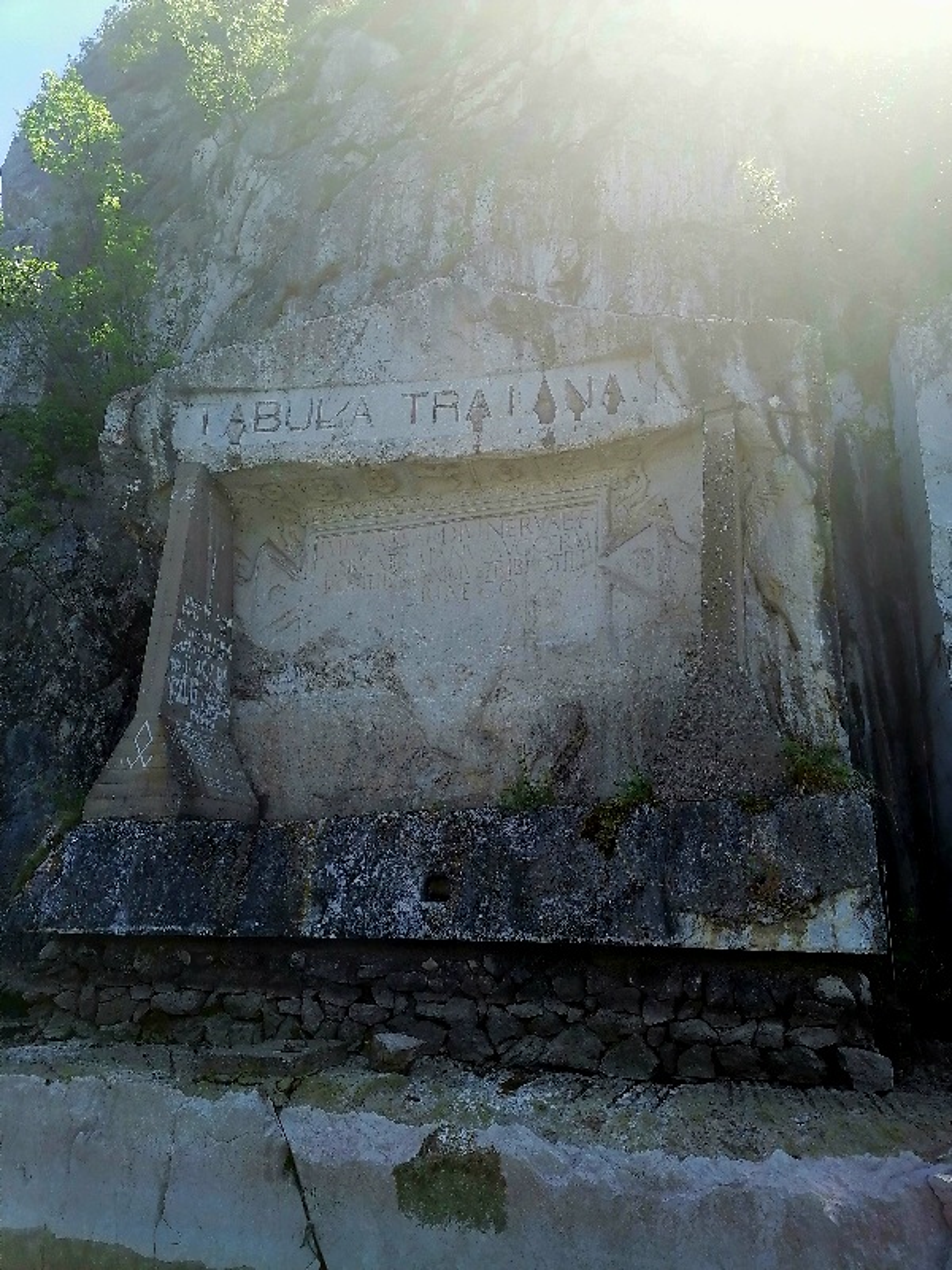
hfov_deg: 51.4
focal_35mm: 27
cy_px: 635
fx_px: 990
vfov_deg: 65.3
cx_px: 476
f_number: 1.8
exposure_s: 1/526
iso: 50
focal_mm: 5.3
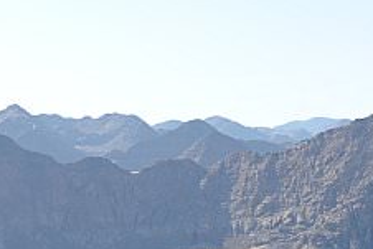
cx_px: -135
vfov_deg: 6.8
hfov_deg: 10.1
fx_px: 2063
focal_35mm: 199
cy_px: 327
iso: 200
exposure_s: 1/250
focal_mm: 50
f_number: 8
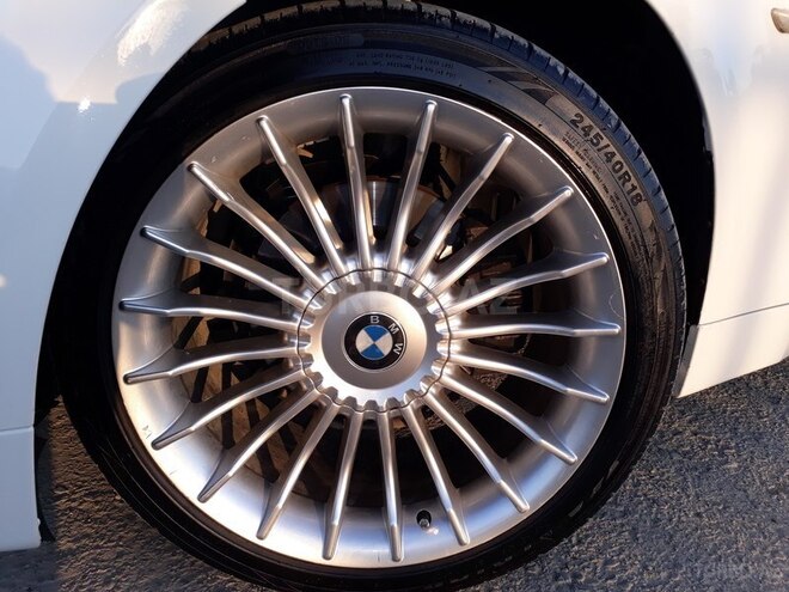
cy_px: 296
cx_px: 394
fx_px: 615
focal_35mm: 27
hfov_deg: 65.3
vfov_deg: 51.4
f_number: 1.9
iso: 40
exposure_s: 1/418
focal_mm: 3.6
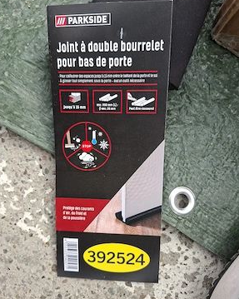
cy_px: 154
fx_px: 221
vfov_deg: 68.1
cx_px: 116
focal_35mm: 25
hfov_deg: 56.8
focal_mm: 5.54
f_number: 1.8
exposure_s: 1/625
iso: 50
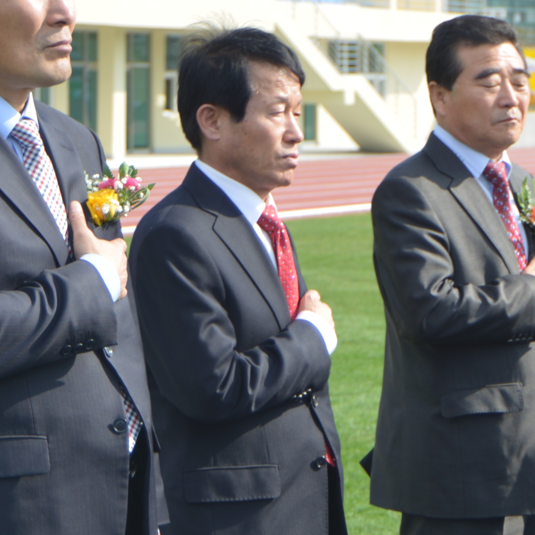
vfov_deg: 12.6
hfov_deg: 12.1
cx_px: 764
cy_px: 179
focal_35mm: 138
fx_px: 2413
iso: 100
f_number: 5
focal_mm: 42
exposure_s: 1/250
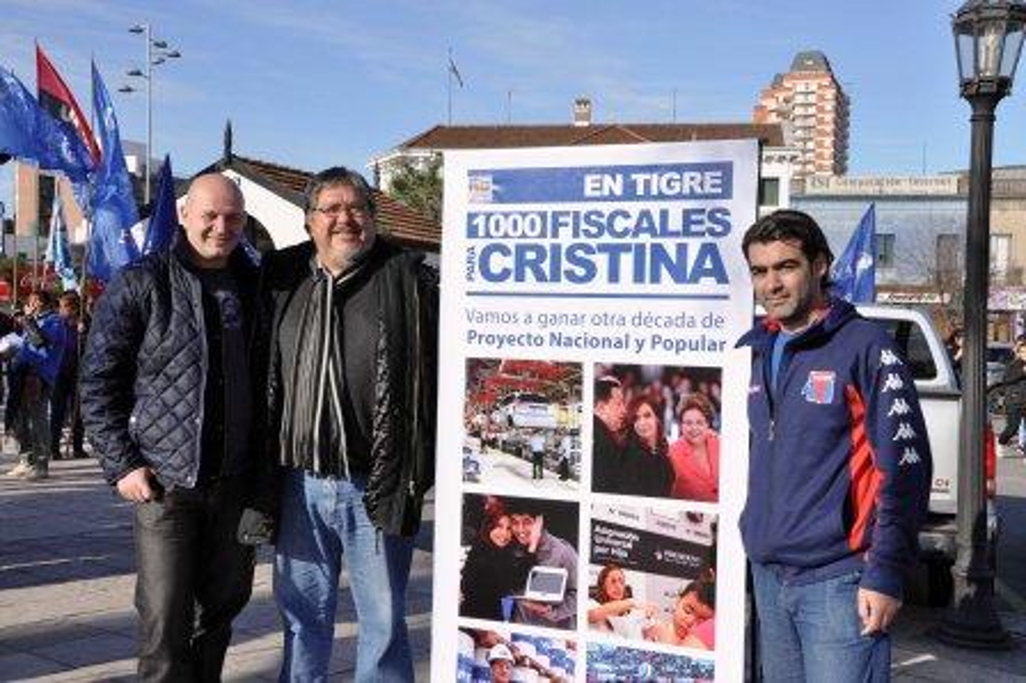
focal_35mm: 42
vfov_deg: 31.8
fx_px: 1196
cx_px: 513
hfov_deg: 46.4
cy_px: 342
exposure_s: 1/500
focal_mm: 28
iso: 250
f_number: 10
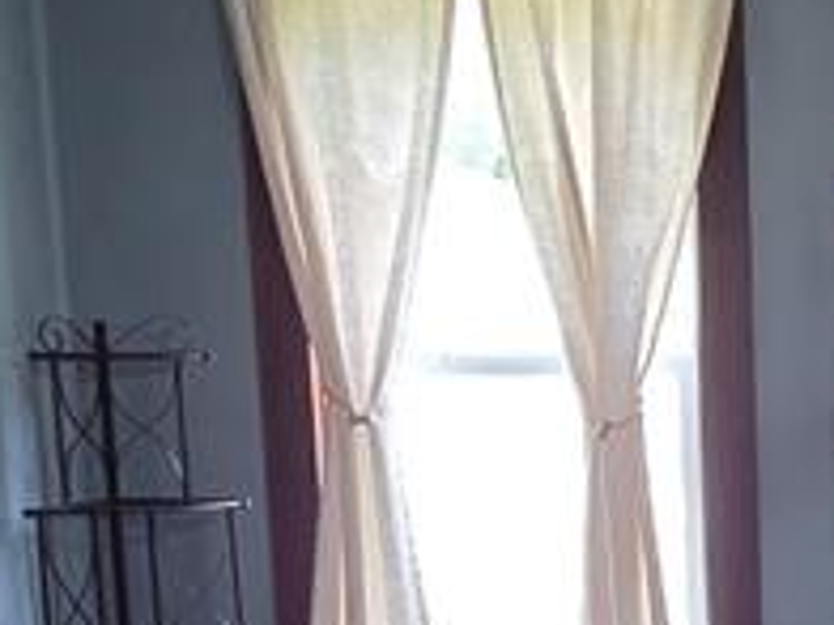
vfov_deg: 20.8
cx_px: 966
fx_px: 1638
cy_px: 655
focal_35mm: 68
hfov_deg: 25.9
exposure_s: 1/60
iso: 160
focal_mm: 2.2
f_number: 2.2
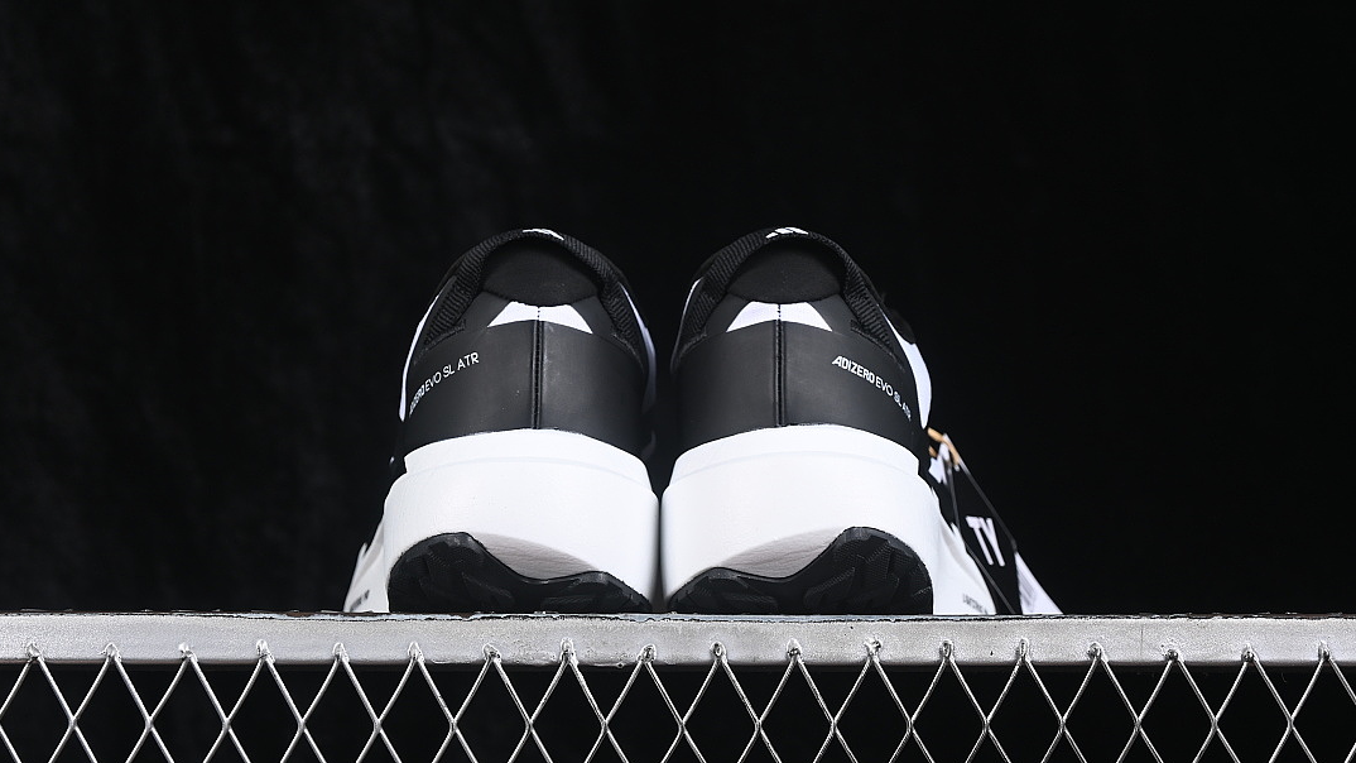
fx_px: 2840
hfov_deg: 26.9
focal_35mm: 79
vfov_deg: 15.3
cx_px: 675
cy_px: 333
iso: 160
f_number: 6.3
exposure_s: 1/60
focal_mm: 50
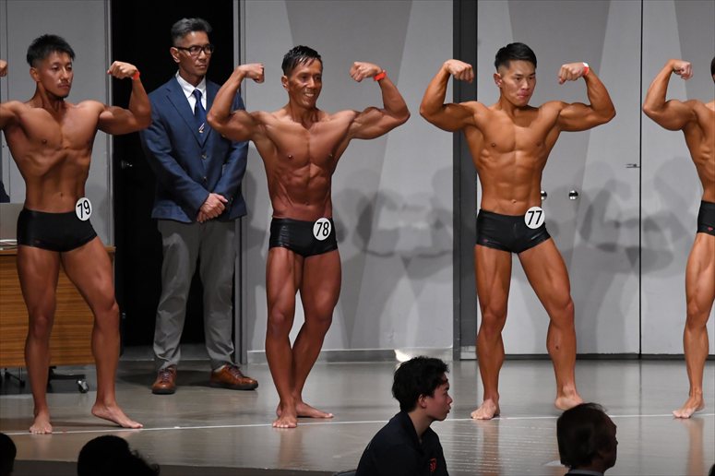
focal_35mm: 202
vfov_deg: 6.8
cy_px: 238
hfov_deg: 10.2
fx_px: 4010
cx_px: 358
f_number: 5.6
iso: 5000
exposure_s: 1/400
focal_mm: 135
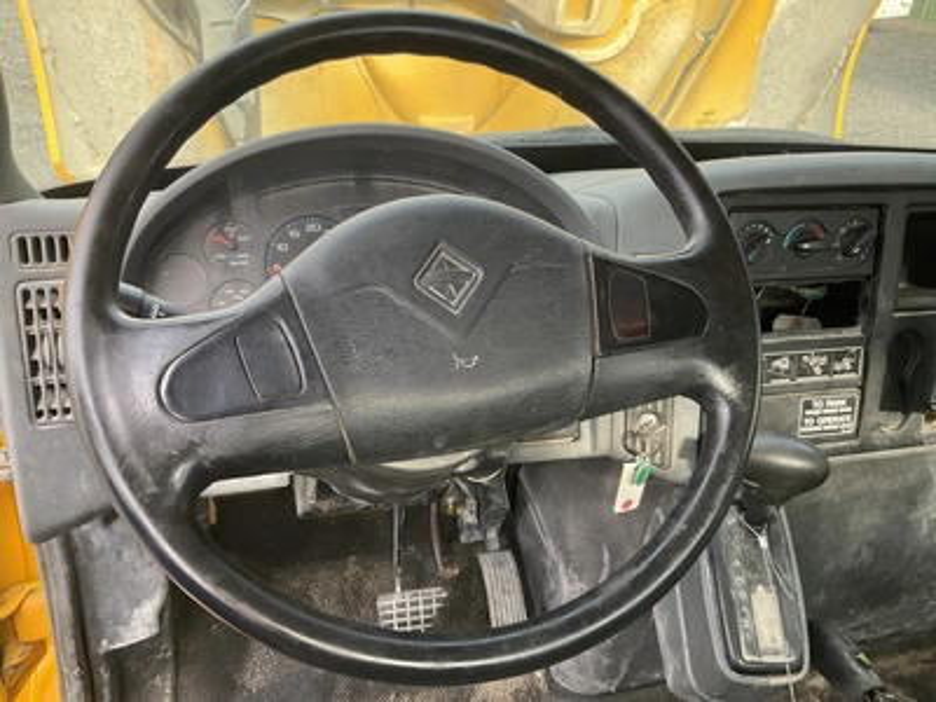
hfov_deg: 61.7
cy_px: 351
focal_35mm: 29
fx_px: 784
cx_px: 468
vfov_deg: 48.2
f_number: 1.8
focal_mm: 3
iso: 25
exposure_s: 1/122
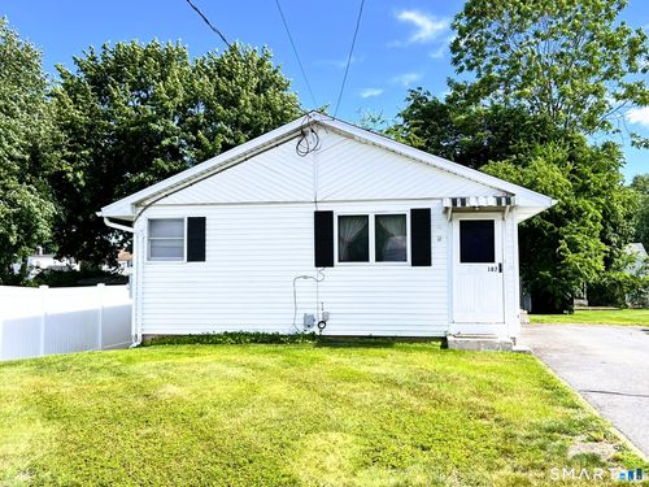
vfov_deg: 42.9
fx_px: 619
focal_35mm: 33
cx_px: 324
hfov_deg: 55.4
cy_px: 244
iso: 50
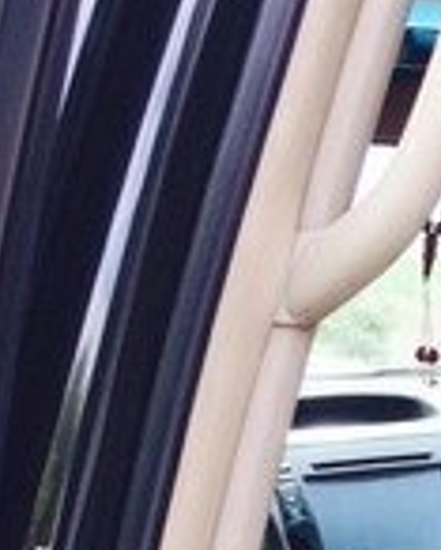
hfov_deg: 11.1
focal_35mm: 128
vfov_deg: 14.2
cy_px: 785
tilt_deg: -16.6
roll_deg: -2.7
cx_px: 844
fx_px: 2086
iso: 32
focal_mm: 4.15
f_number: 2.2
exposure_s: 1/402
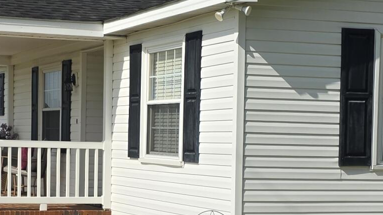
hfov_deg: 21.6
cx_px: 99
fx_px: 995
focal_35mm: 98
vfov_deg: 12.3
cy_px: 185
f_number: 1.7
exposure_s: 1/7944
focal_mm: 6.3
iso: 64
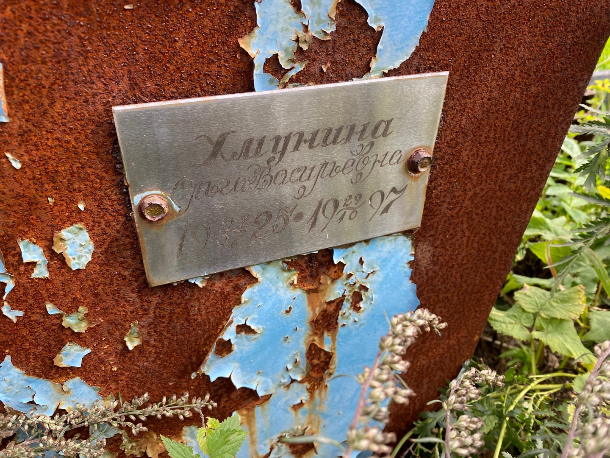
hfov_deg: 67.3
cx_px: 305
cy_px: 229
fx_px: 458
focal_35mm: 26
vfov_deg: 53.1
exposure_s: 1/122
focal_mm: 4.25
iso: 40
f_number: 1.8
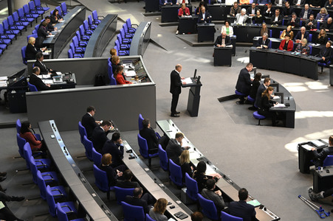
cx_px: 166
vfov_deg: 18.9
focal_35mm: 72
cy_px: 110
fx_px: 665
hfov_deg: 28.1
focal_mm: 72
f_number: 5.6
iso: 4000
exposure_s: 1/250
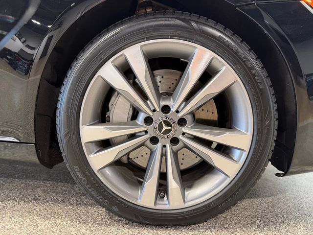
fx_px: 217
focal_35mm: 24
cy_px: 118
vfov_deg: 56.8
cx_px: 156
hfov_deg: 71.6
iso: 125
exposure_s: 1/60
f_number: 1.78
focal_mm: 6.76
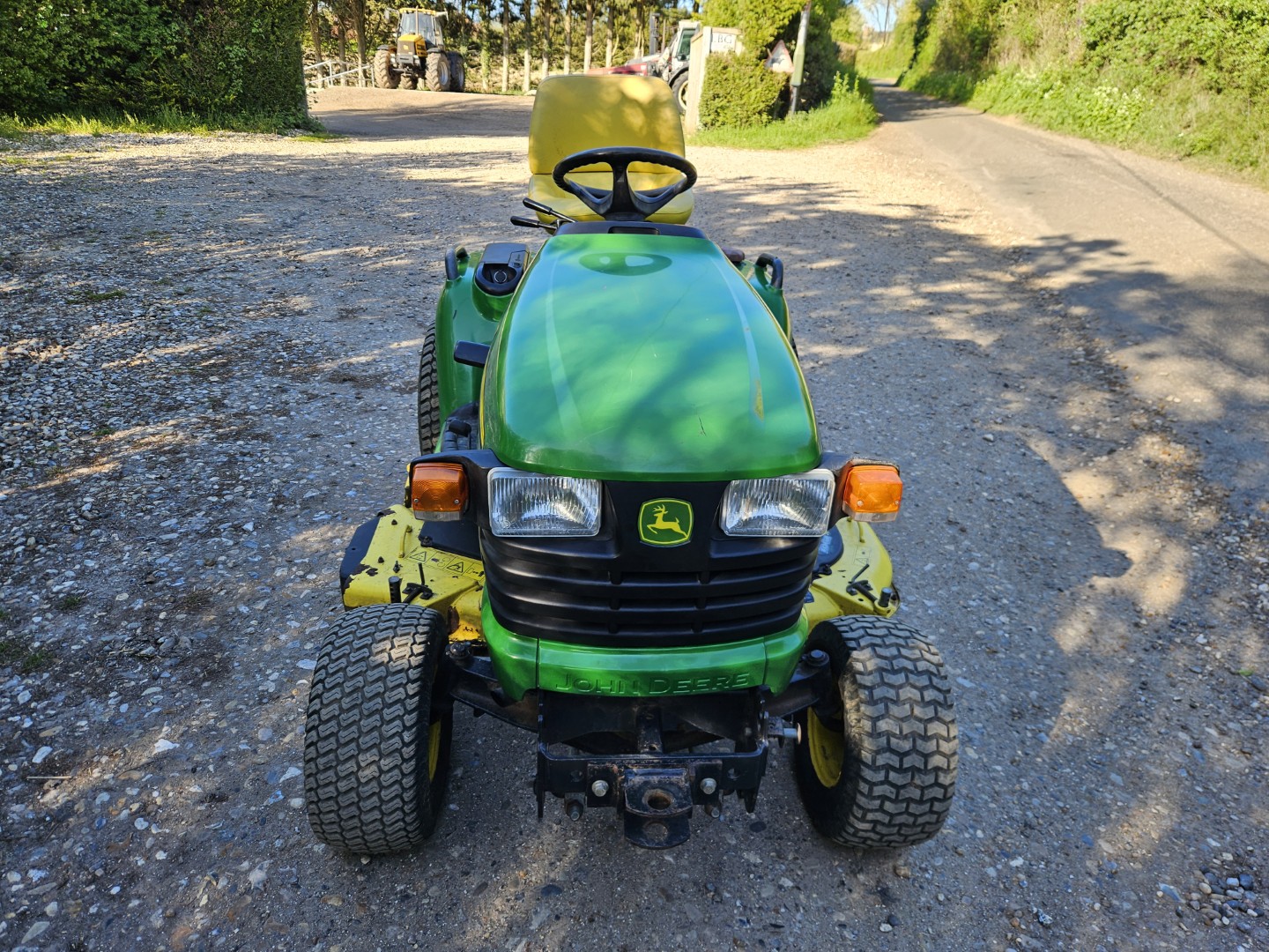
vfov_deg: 58.9
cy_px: 476
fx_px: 843
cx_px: 634
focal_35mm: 23
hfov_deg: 73.9
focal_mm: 5.4
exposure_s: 1/280
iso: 25
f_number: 1.8
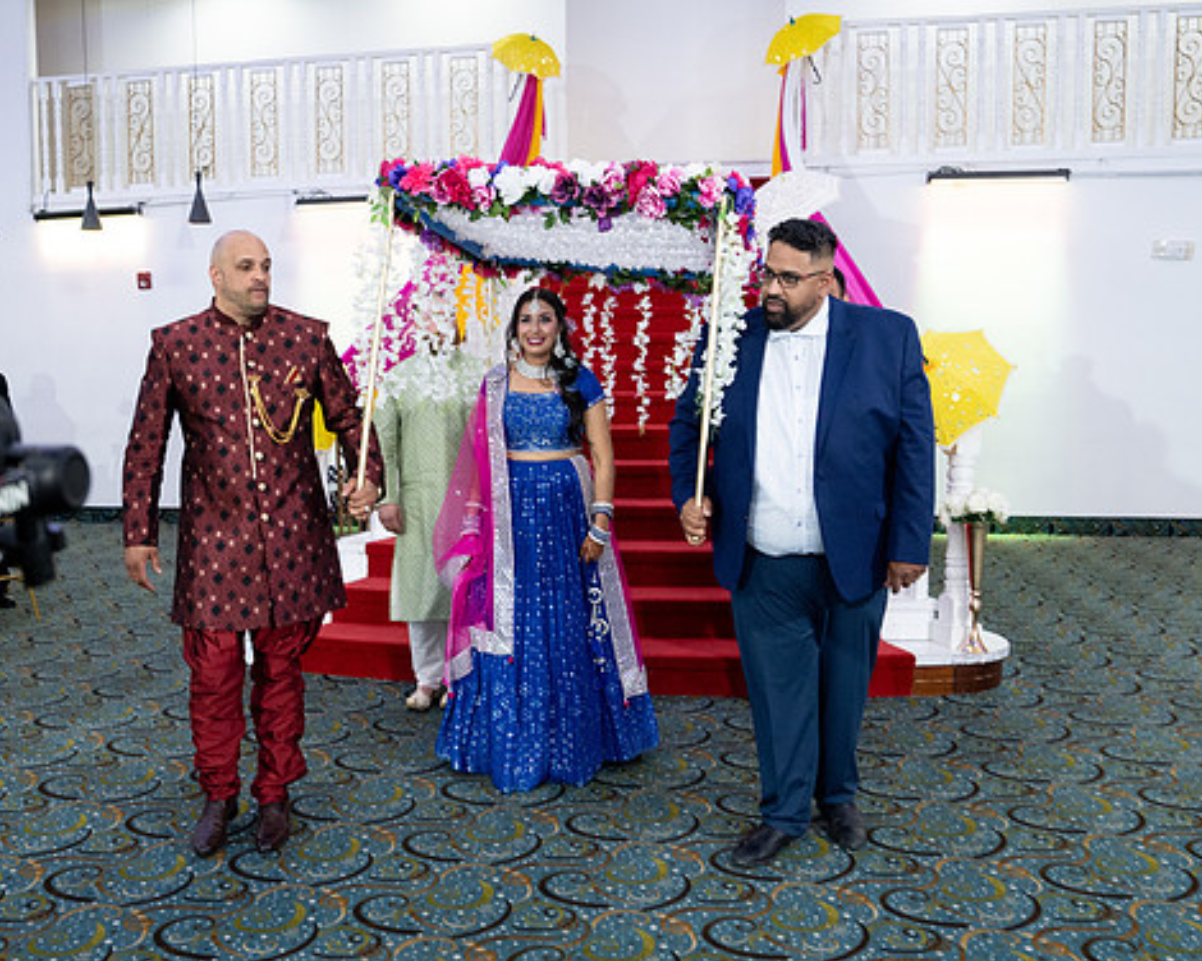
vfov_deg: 44.5
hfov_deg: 54.0
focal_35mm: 33
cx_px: 511
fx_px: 1174
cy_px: 508
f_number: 3.2
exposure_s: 1/125
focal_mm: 24
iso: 2000
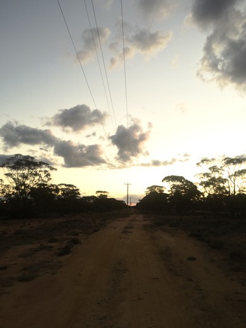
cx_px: 123
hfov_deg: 48.2
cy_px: 164
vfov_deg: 61.7
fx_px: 275
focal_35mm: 29
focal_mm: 4.15
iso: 80
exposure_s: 1/30
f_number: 2.2
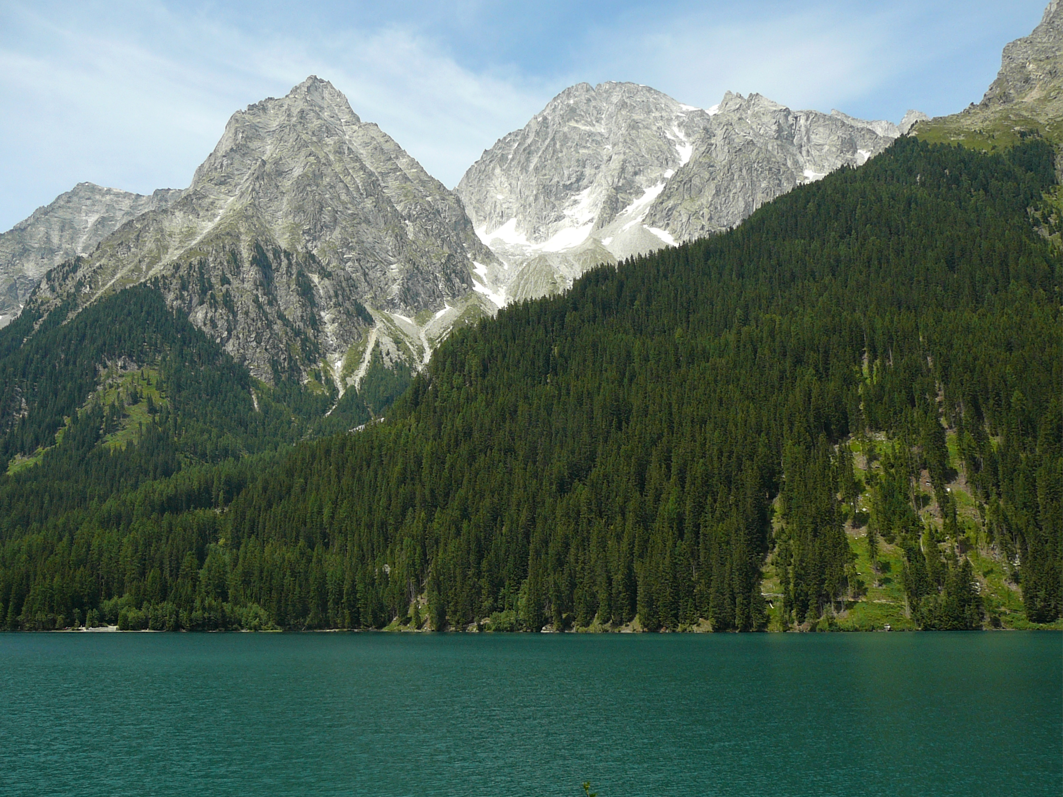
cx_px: 532
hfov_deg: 52.6
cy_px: 398
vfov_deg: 40.7
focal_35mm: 35
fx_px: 1075
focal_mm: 5.2
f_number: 5
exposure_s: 1/400
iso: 80
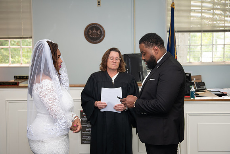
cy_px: 77
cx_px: 115
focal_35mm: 58
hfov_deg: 34.5
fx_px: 371
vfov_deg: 23.4
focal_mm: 56
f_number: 4.6
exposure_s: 1/160
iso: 800
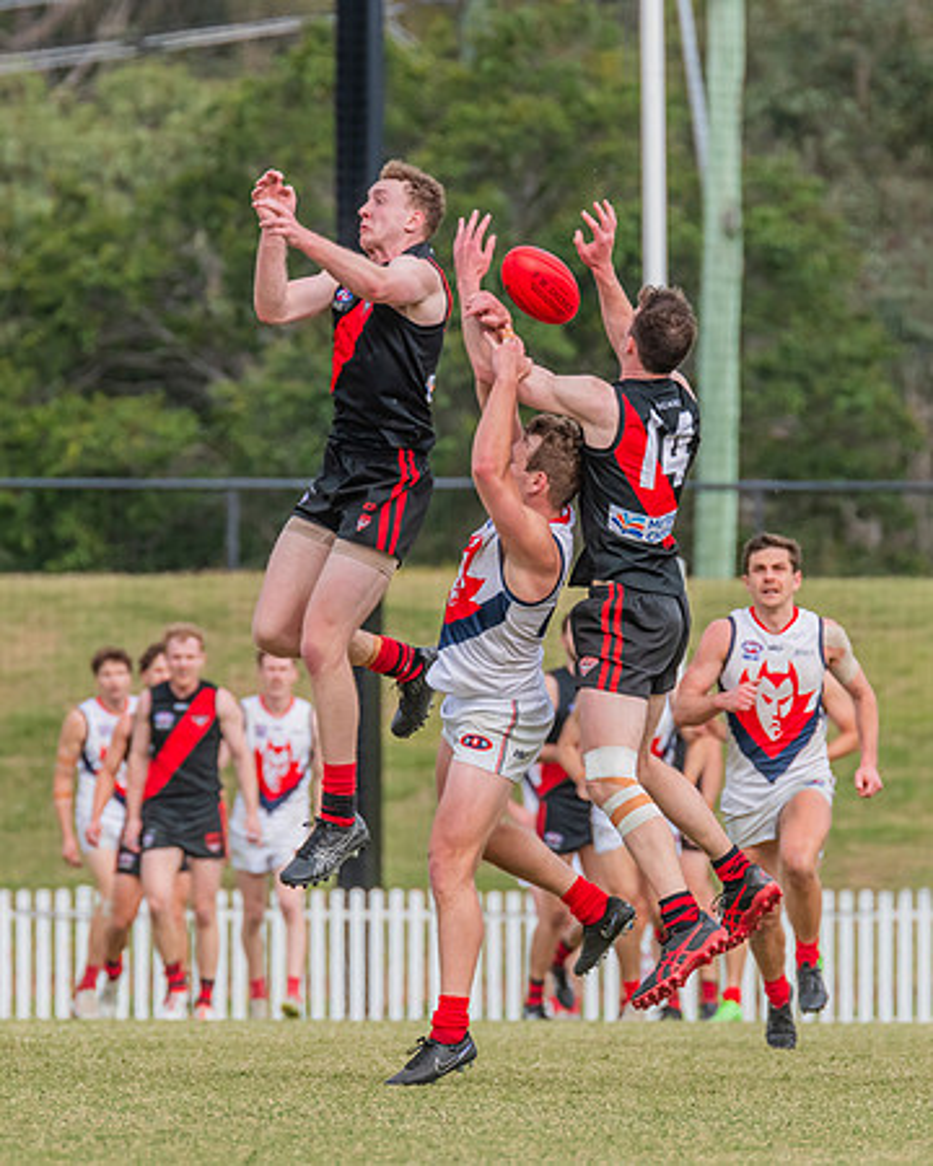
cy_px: 534
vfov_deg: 2.8
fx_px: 24015
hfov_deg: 2.2
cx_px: 472
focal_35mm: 696
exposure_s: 1/1250
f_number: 9
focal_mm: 420
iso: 800
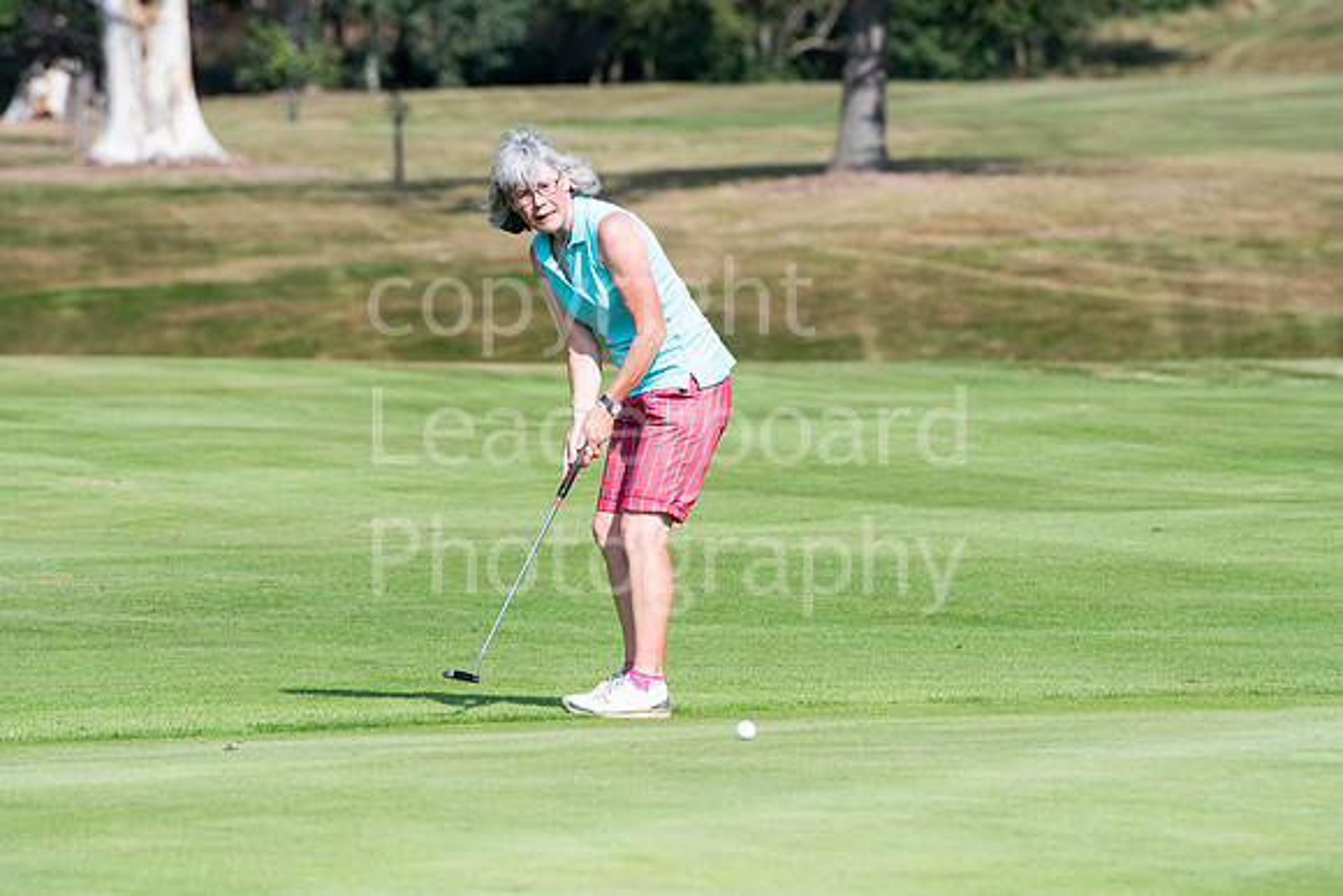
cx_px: 672
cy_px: 448
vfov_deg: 4.6
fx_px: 11194
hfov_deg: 6.9
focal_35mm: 300
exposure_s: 1/2500
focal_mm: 200
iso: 640
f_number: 5.6
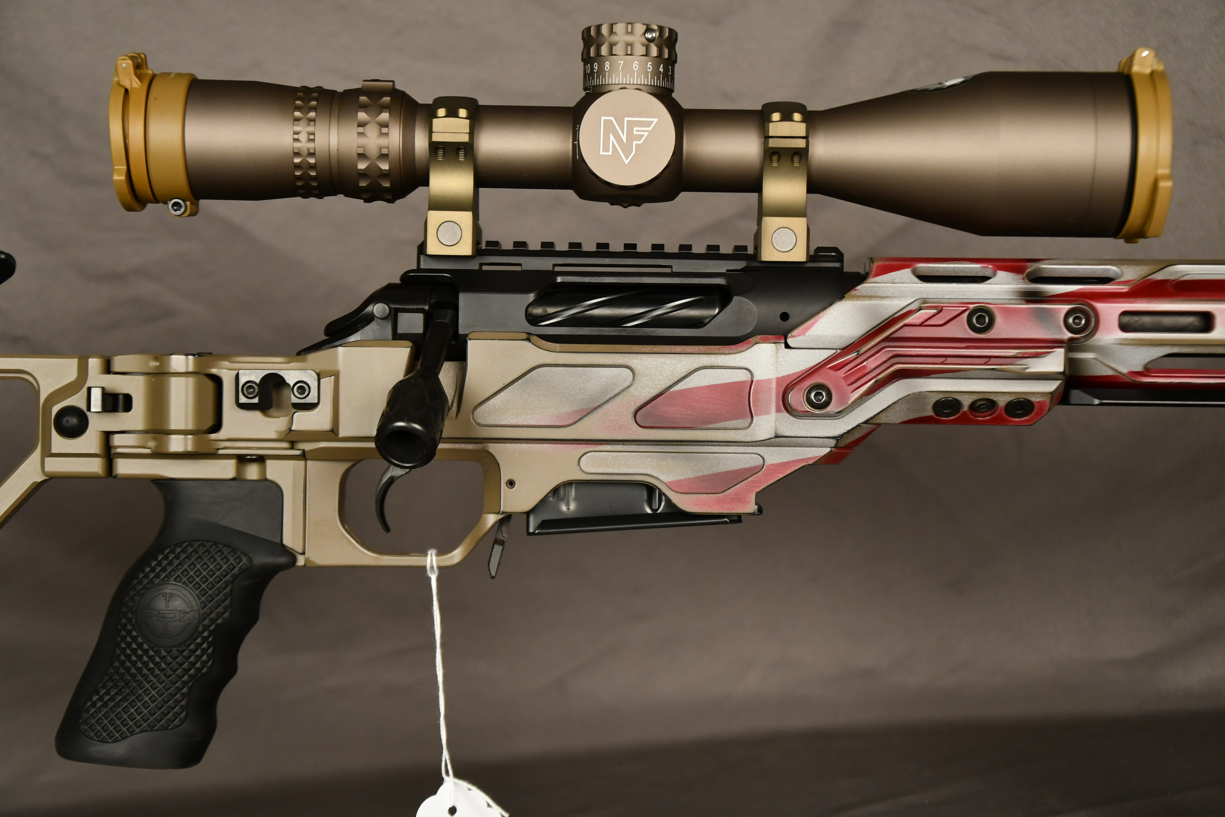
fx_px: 2280
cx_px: 612
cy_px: 408
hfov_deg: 30.1
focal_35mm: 67
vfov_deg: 20.3
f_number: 4.8
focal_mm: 45
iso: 900
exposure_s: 1/125
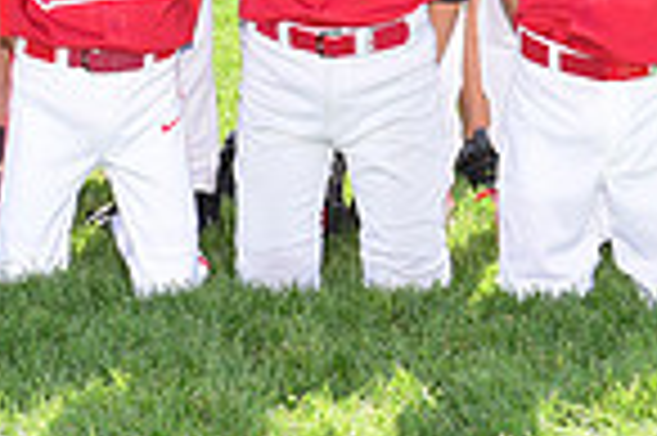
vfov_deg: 6.4
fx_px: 3773
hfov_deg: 9.9
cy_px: -398
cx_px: 189
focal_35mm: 207
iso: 320
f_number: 8
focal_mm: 52
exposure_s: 1/160
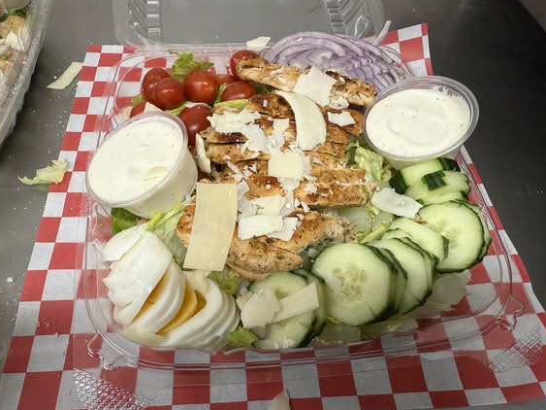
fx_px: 394
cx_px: 277
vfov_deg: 54.9
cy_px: 204
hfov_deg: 69.4
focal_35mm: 25
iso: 160
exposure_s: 1/120
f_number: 2.2
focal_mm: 2.22
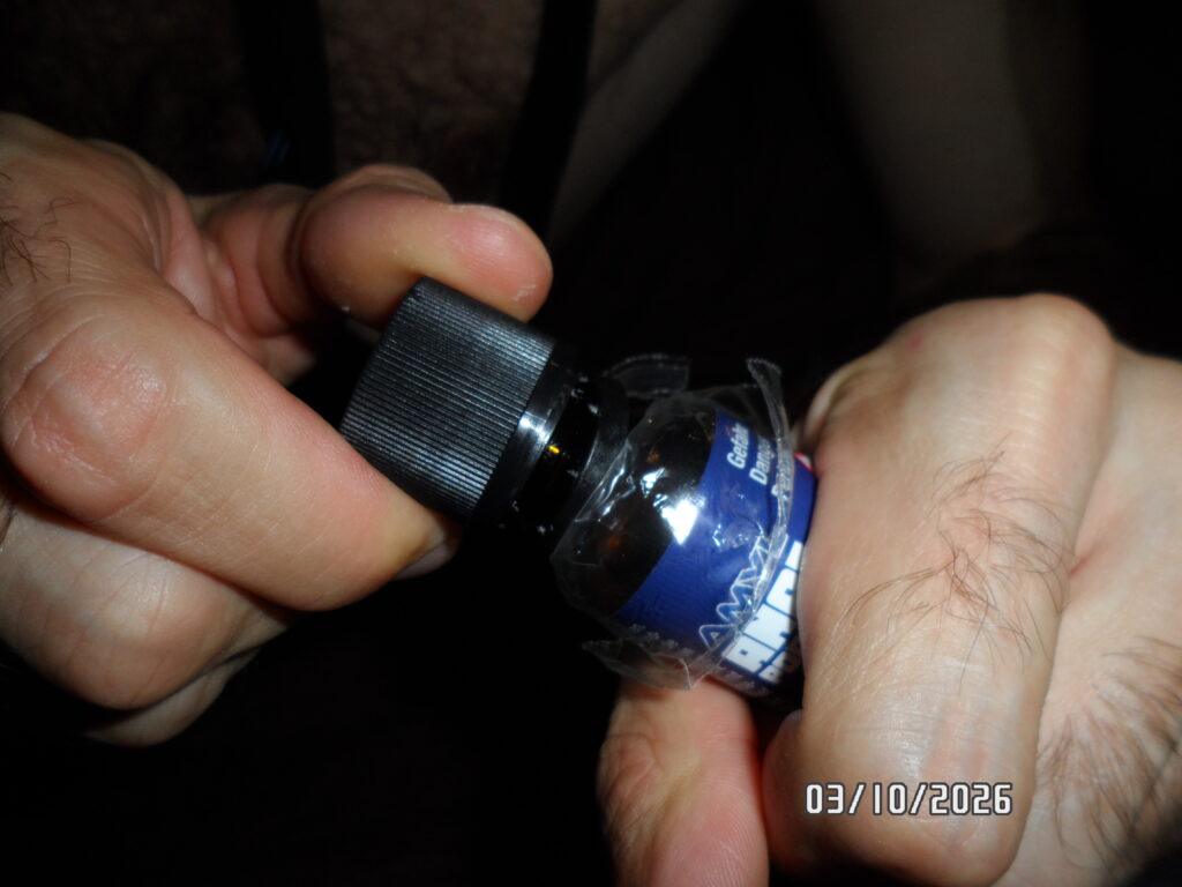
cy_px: 444
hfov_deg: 67.3
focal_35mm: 26
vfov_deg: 53.1
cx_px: 591
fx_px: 888
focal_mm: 4.9
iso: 100
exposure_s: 1/30
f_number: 9.4
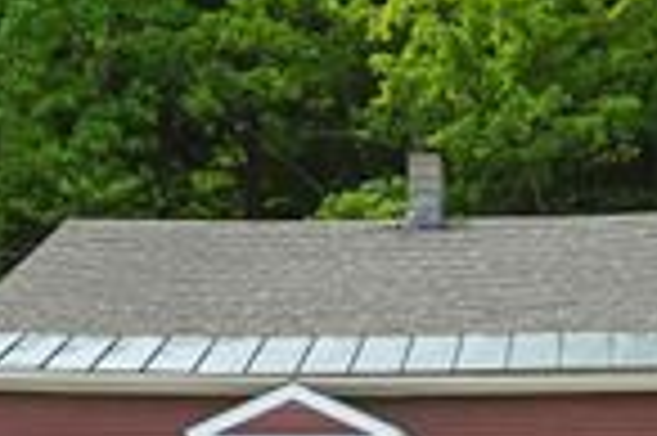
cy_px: 407
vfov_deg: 20.4
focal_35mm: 65
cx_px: 580
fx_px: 1185
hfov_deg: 29.8
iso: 500
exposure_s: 1/200
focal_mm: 19
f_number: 14
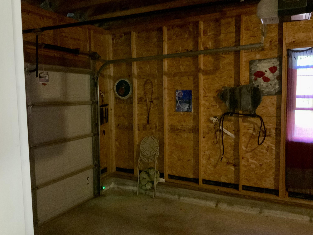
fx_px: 262
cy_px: 118
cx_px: 156
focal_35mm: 29
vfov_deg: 48.2
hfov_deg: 61.7
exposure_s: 1/15
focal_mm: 3
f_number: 1.8
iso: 1000
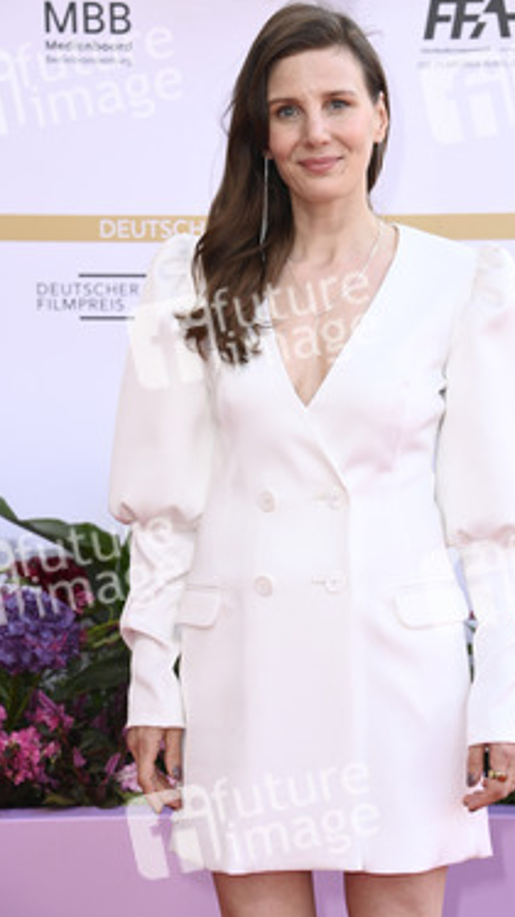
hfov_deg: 10.8
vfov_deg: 19.1
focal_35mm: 112
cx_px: 324
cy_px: 454
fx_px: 2723
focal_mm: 100
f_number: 6.3
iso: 500
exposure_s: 1/250
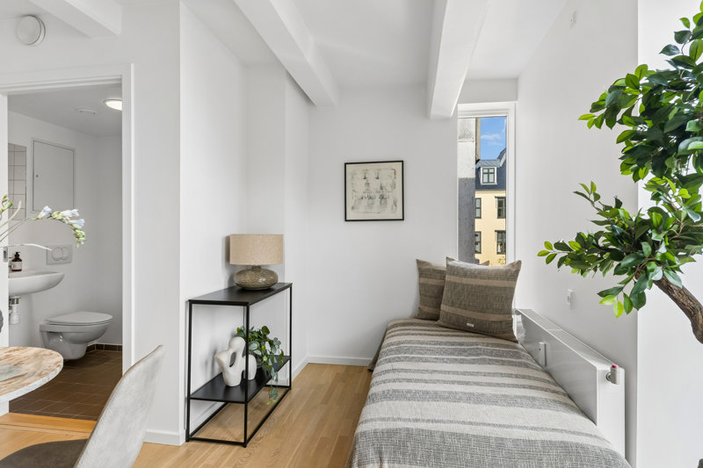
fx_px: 395
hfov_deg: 83.3
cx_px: 352
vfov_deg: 61.3
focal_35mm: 20
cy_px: 234
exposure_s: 1/40
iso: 200
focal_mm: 13.5
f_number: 8
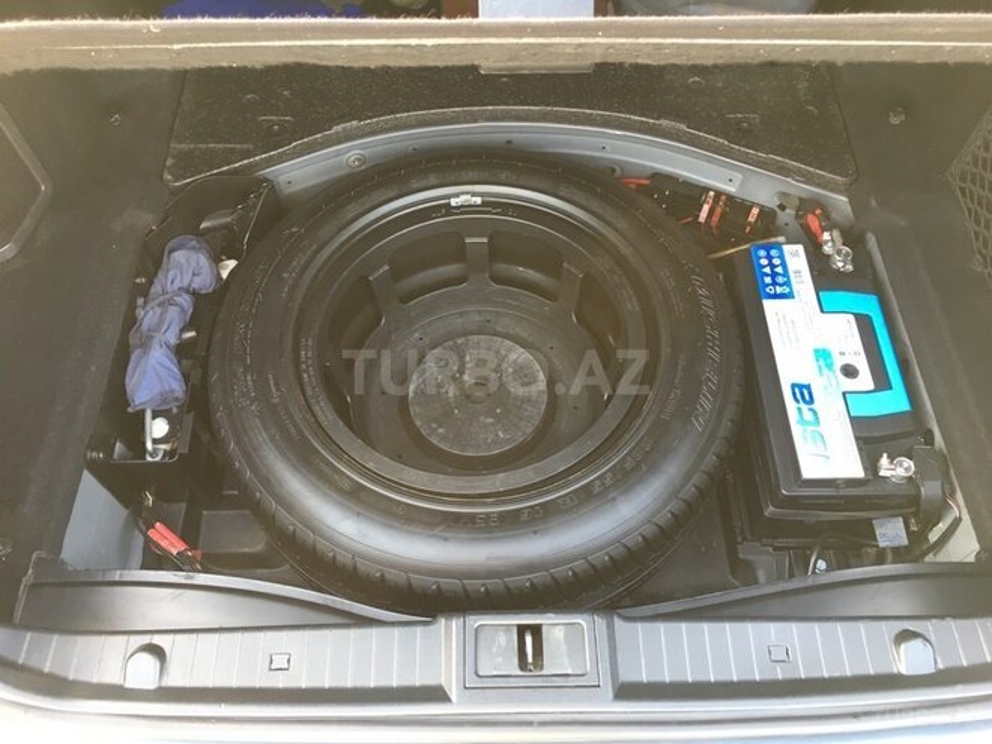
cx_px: 496
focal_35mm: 29
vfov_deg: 48.2
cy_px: 372
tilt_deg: -58.5
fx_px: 831
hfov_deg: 61.7
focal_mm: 4.15
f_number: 2.2
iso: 64
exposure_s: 1/33
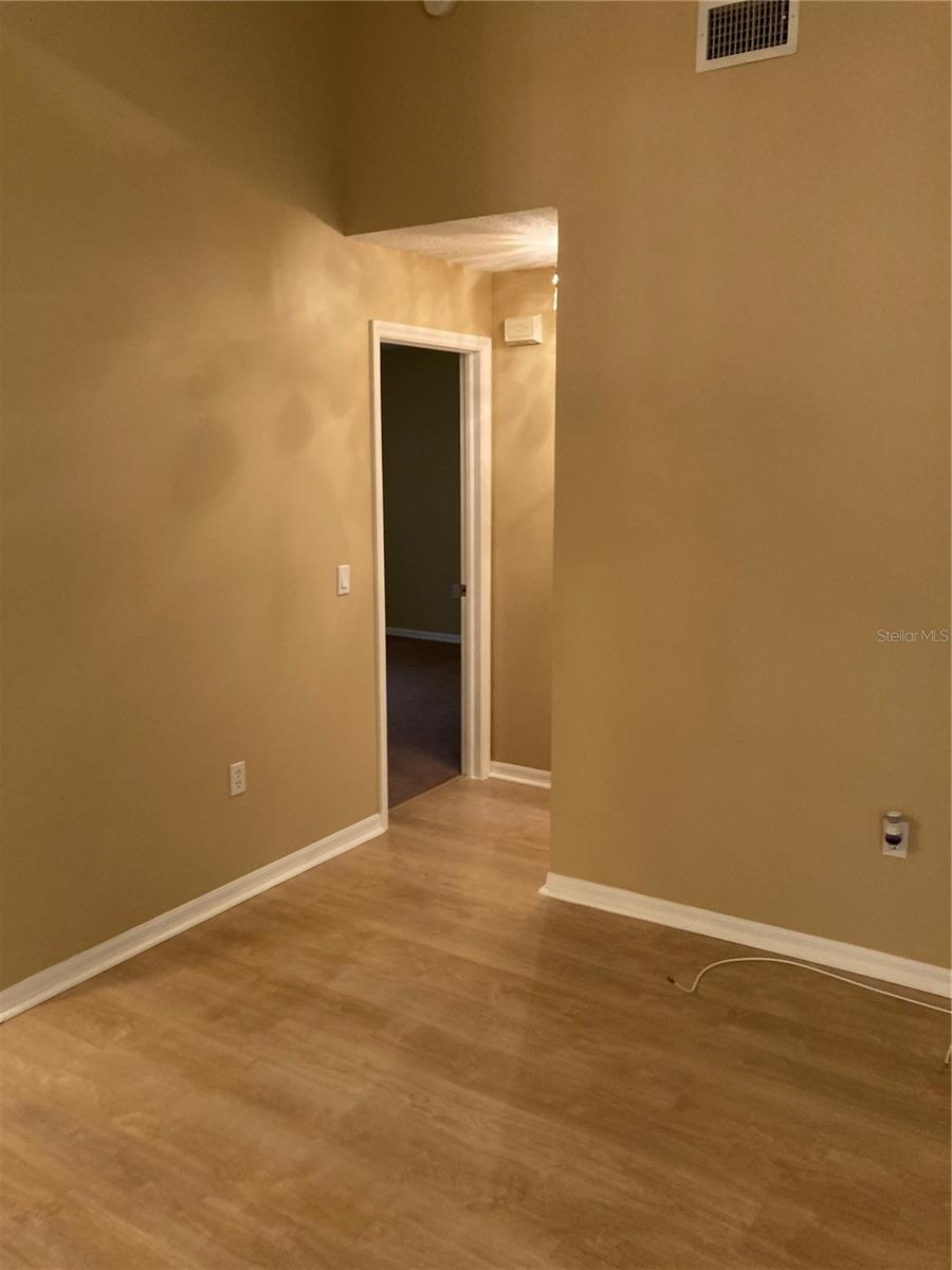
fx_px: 1027
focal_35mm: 28
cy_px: 635
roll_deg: +1.1
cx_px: 476
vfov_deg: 63.4
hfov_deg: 49.7
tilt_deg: -8.0
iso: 80
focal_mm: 3.99
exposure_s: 1/60
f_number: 1.8
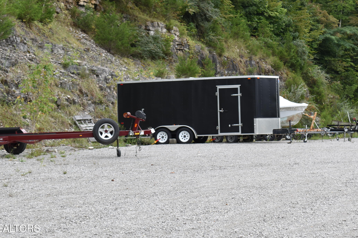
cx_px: 227
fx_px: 825
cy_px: 71
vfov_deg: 16.4
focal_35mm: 83
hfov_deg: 24.4
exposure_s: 1/250
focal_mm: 38
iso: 200
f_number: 6.3
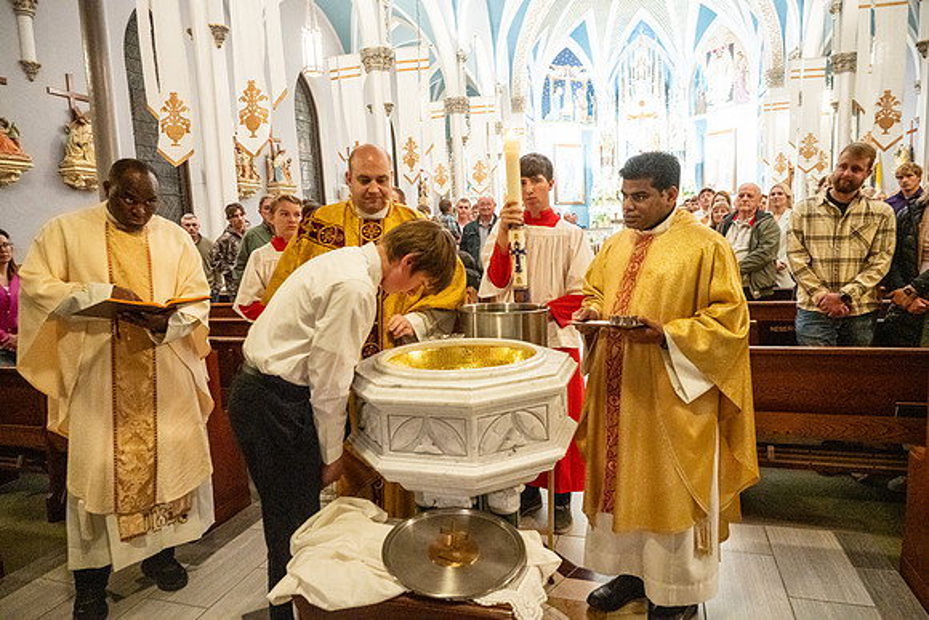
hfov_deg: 73.7
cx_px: 464
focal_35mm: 24
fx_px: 619
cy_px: 310
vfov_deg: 53.2
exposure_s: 1/60
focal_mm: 24
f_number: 4.5
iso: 5000
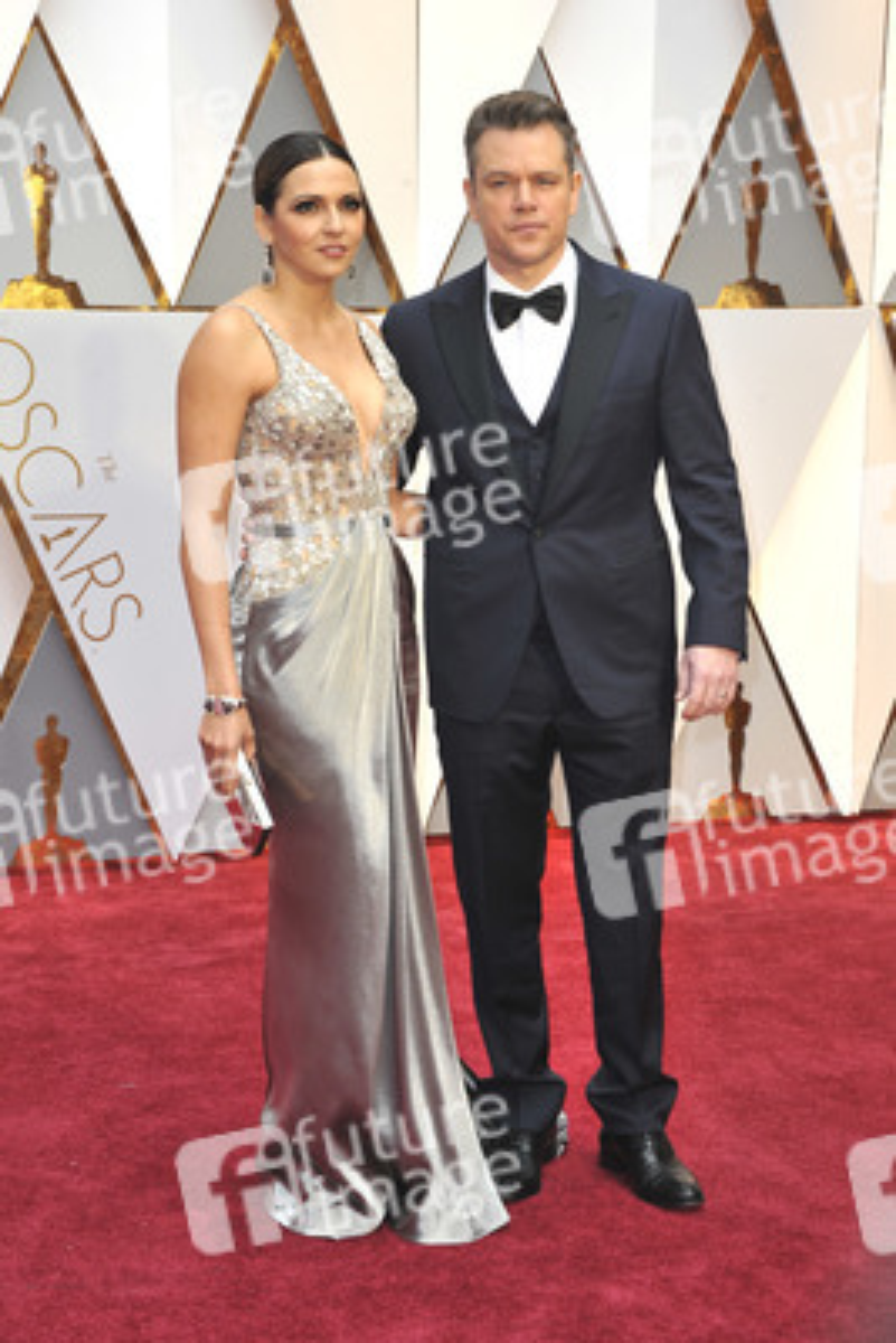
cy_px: 672
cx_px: 448
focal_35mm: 72
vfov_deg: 28.1
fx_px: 2685
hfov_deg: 18.9
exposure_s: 1/250
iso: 1000
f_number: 7.1
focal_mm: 72
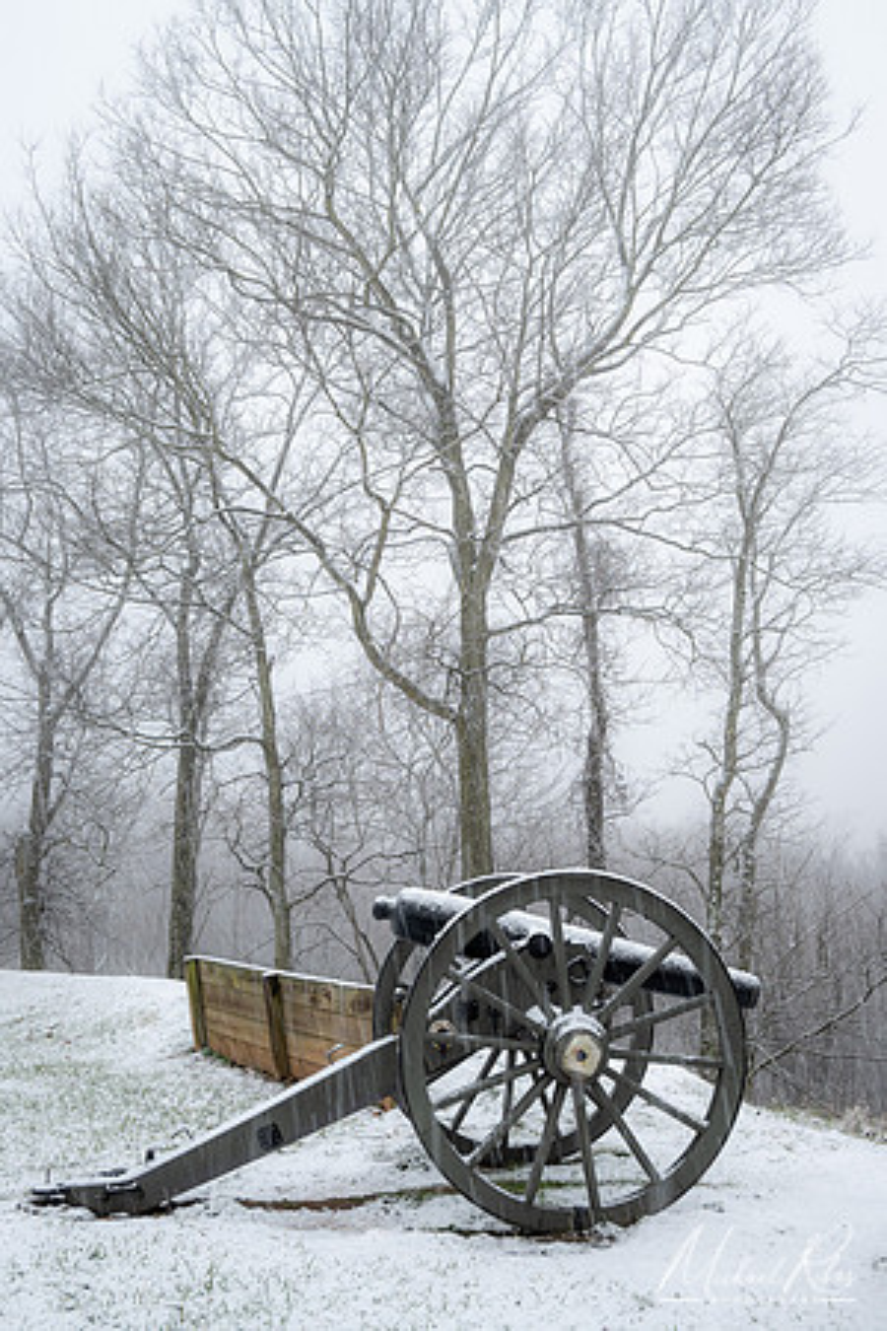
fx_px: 1441
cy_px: 666
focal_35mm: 39
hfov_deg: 34.2
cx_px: 444
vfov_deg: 49.6
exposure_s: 1/13
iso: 100
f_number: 8
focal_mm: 26
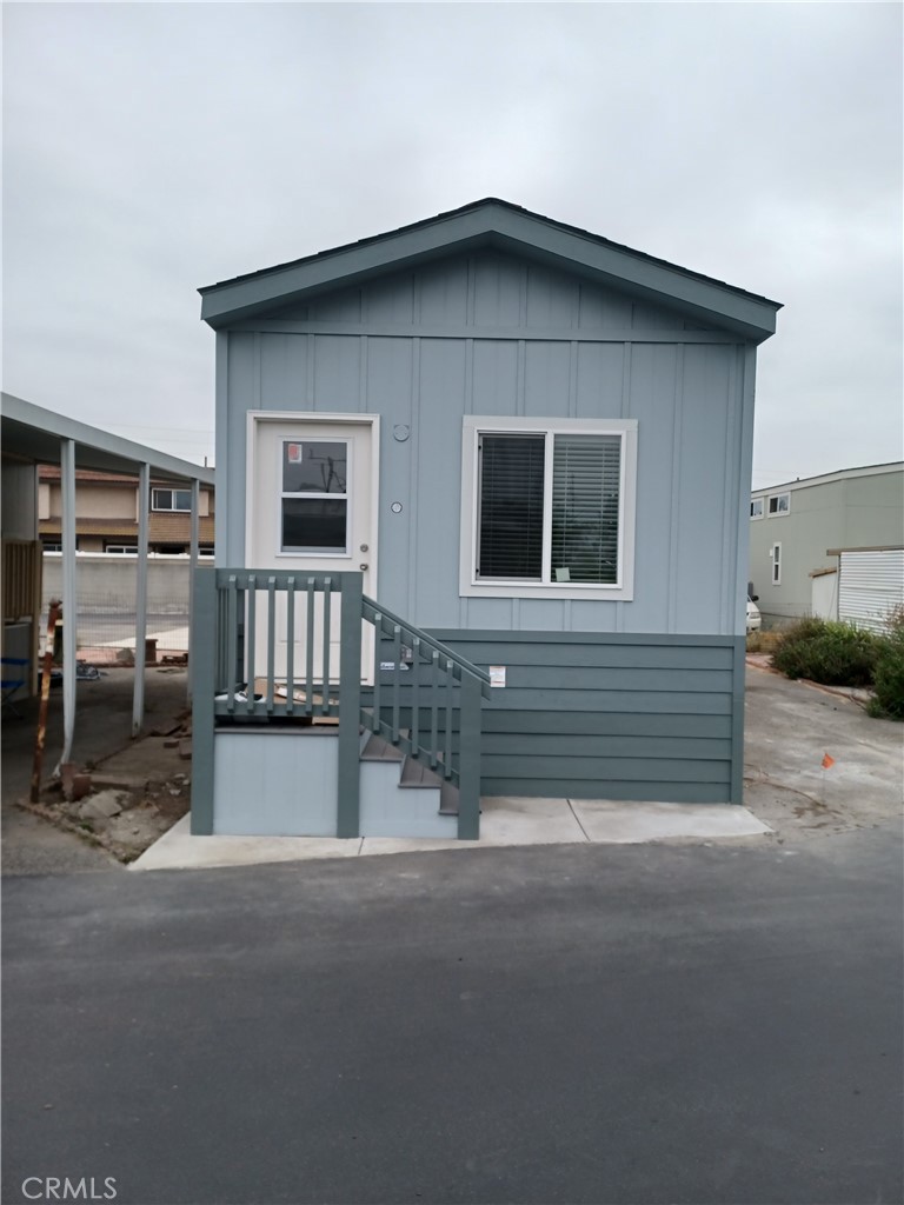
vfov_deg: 69.4
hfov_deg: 54.9
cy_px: 602
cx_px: 452
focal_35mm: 25
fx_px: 871
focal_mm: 4.6
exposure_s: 1/255
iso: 32
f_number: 1.8
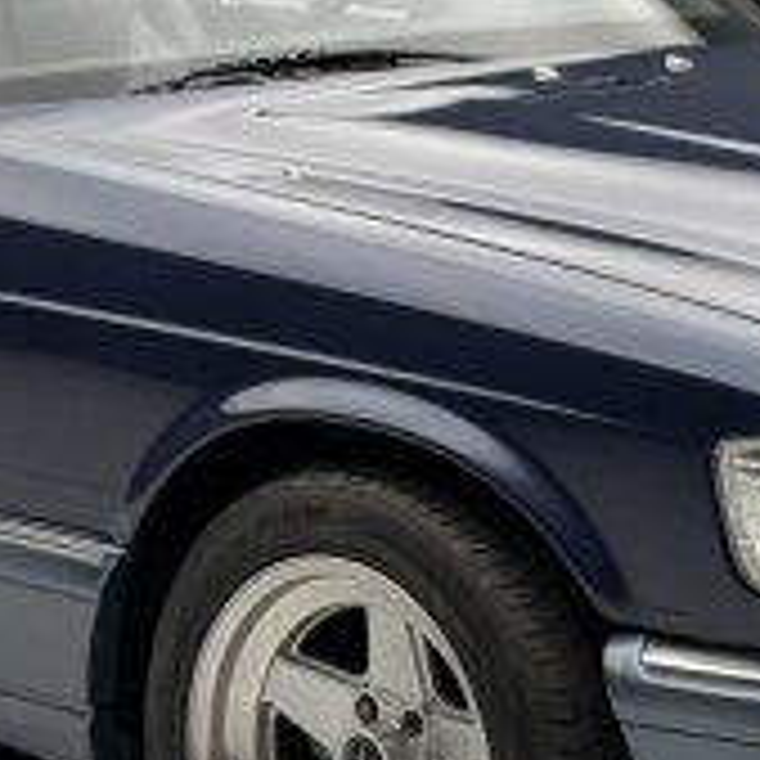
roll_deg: +0.0
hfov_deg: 10.8
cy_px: 535
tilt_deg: -10.9
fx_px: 3999
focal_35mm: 161
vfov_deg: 10.8
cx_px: 531
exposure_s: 1/99
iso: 125
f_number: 1.78
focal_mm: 6.76
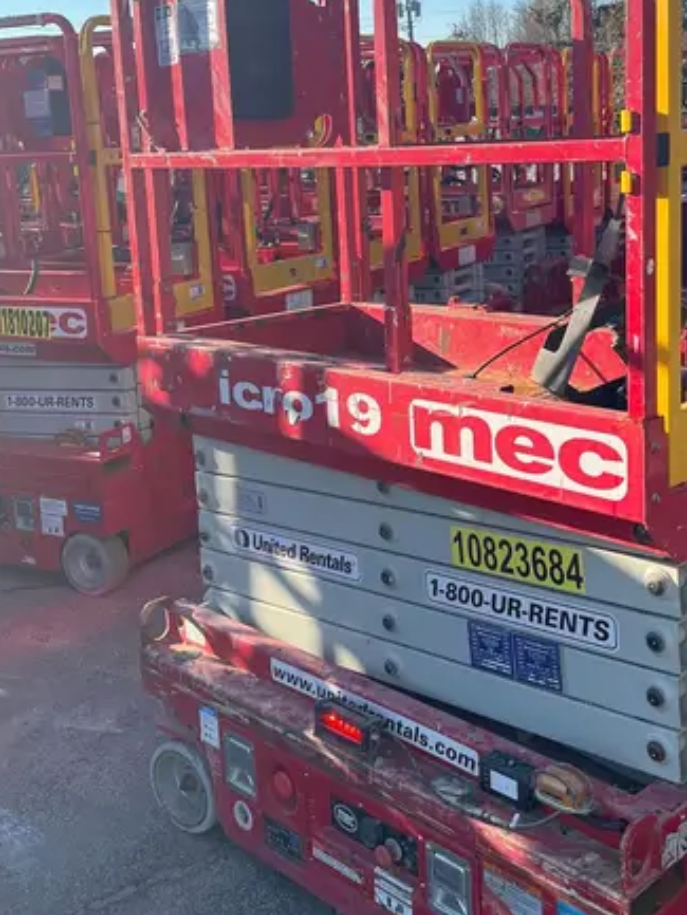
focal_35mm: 44
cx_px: 406
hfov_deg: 32.8
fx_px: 1164
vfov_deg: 42.6
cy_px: 350
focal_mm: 5.1
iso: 50
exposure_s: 1/1294
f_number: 1.6
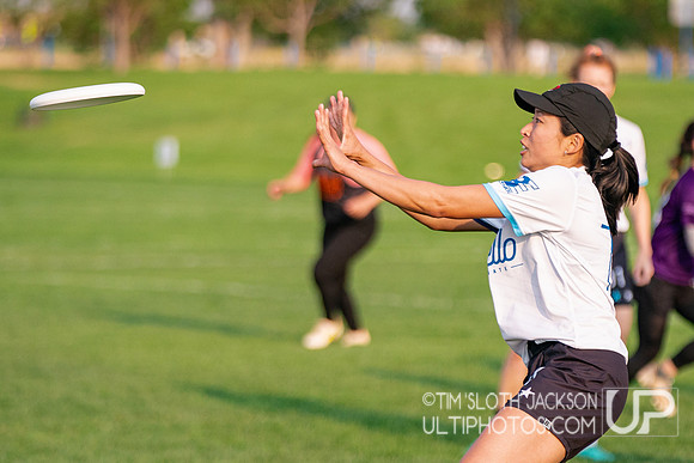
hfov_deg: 8.3
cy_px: 371
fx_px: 4757
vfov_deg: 5.6
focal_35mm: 247
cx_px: 440
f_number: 2.8
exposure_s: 1/6400
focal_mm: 137
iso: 640
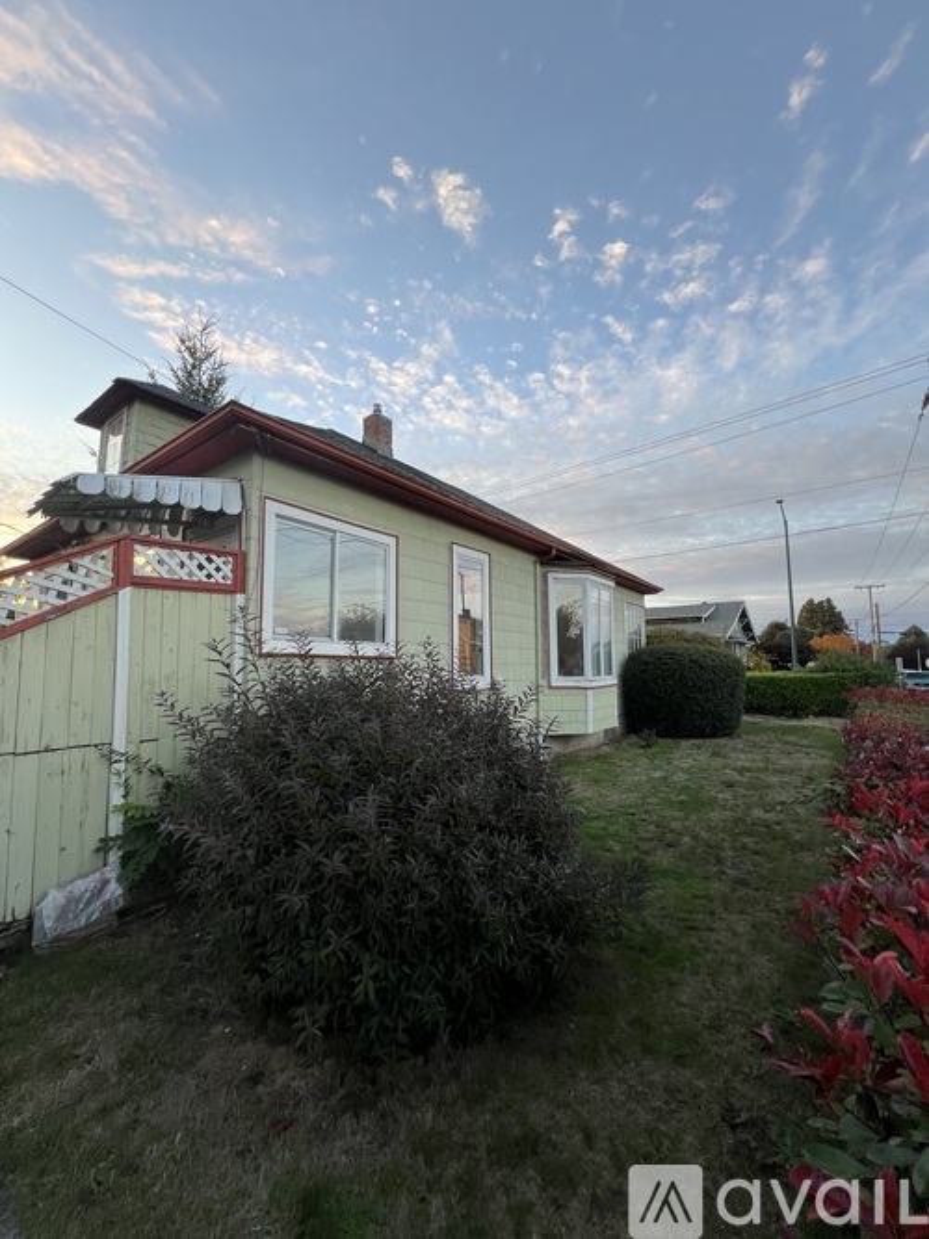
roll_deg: +0.3
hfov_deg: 89.9
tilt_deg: +6.7
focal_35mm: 13
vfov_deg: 106.2
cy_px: 620
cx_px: 464
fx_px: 465
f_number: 1.8
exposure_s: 1/99
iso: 64
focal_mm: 1.57
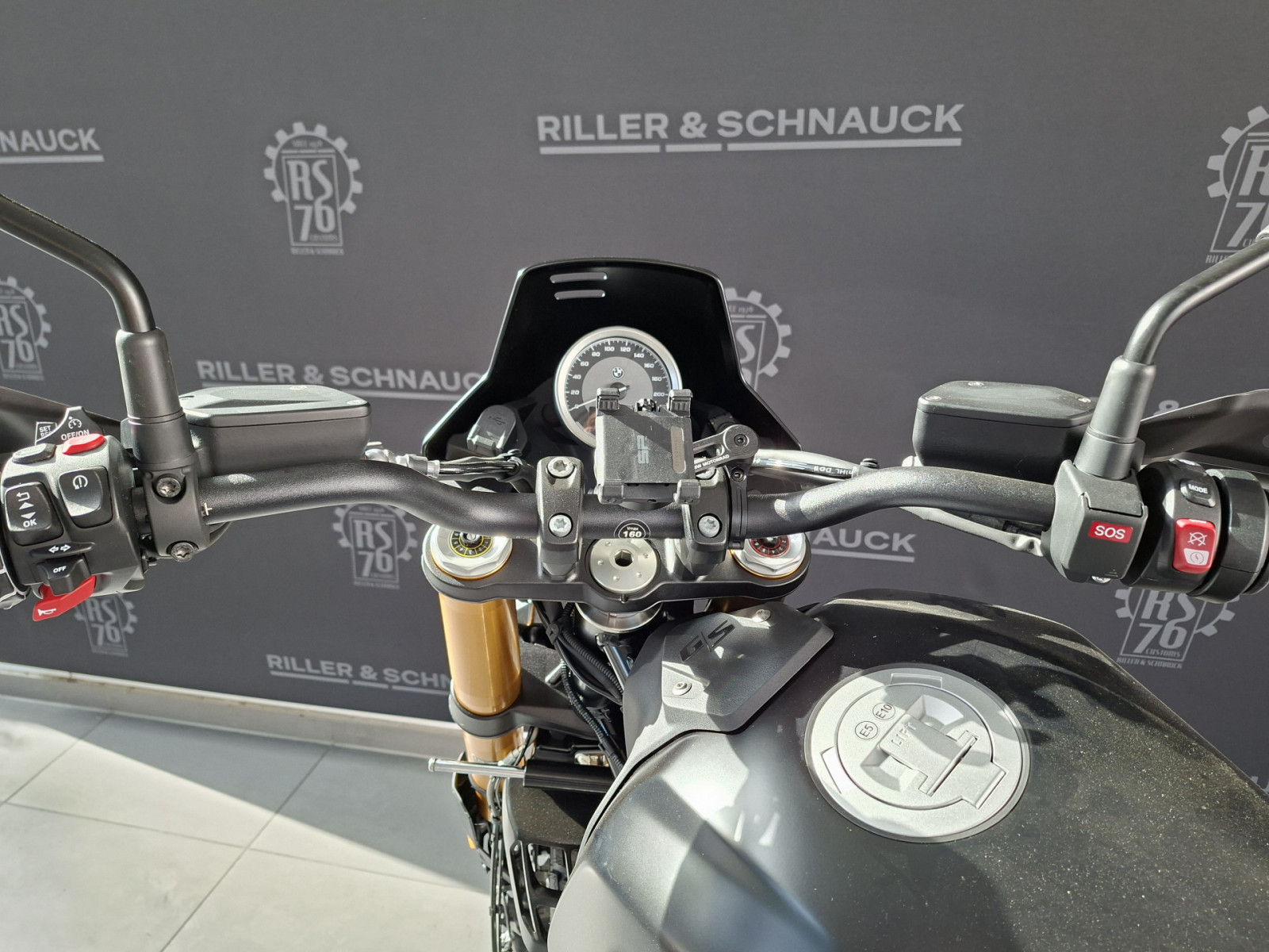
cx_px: 634
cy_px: 476
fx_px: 843
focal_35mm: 23
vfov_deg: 58.9
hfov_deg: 73.9
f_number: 1.8
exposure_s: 1/120
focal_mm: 5.54
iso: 100
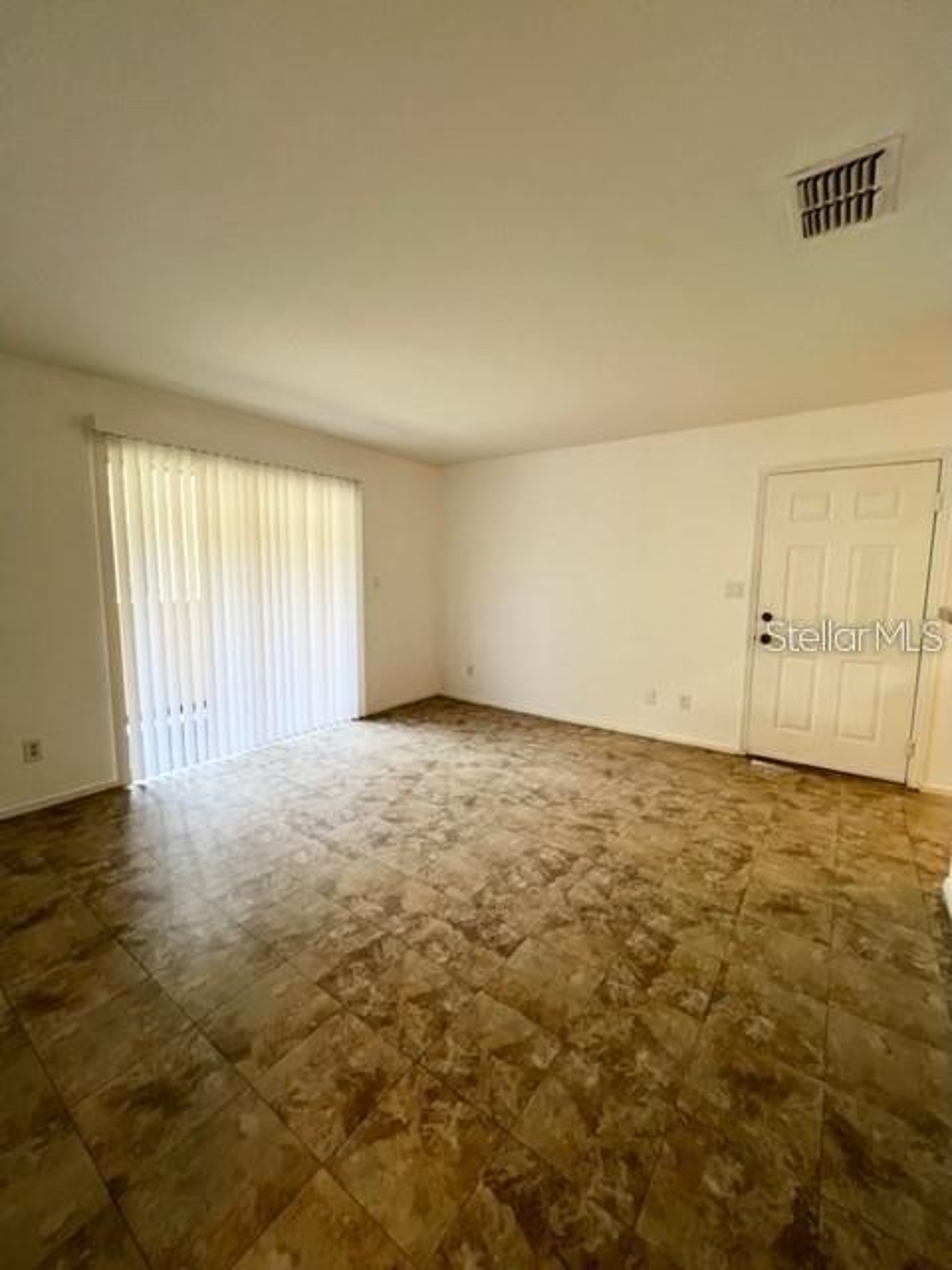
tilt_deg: -7.4
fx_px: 477
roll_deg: -1.0
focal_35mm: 13
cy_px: 635
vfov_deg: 106.2
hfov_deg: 89.9
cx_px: 476
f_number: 1.8
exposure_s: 1/60
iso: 125
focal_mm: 1.57
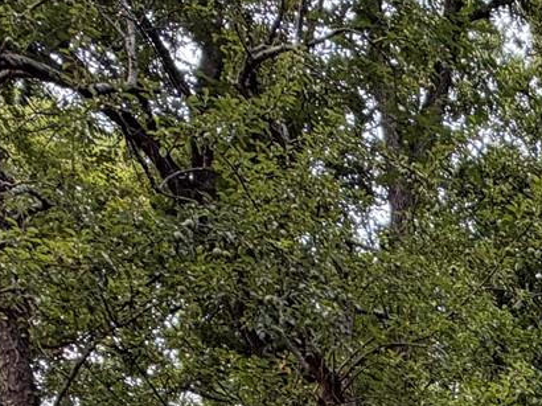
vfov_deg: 15.7
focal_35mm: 70
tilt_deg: +4.7
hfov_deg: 22.4
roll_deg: +2.7
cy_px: 856
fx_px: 1095
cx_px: 832
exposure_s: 1/121
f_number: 2.2
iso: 80
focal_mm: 2.22
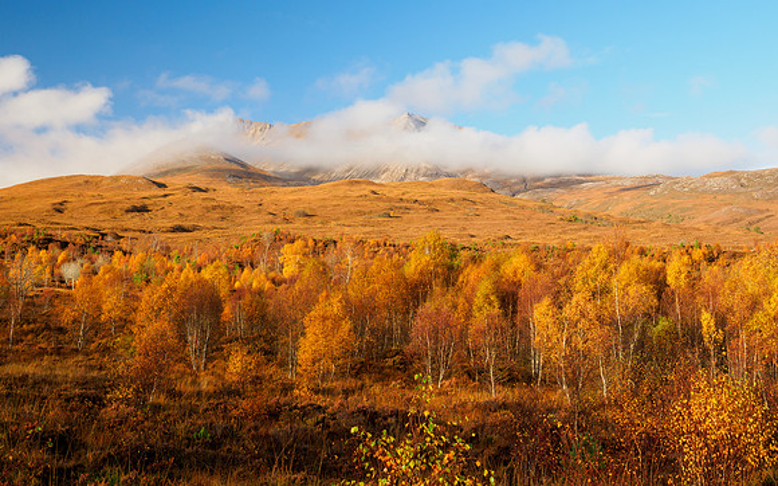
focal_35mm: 42
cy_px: 194
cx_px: 389
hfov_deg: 46.8
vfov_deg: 30.2
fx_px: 899
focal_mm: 20
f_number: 7.1
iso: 200
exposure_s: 1/80
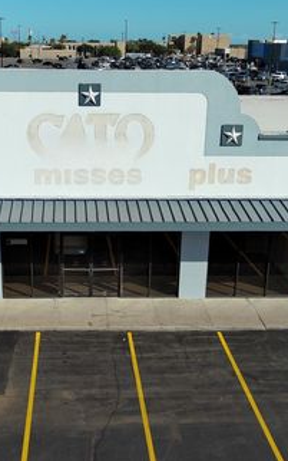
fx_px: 577
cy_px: 226
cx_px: 86
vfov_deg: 43.5
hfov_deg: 27.8
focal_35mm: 46
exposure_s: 1/2674
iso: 102
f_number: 2.8
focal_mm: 10.57
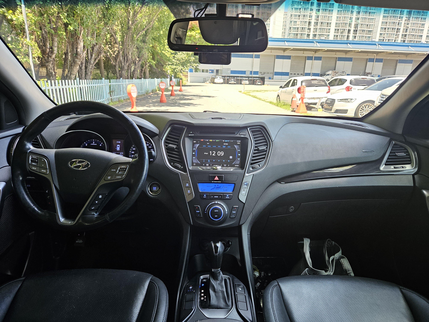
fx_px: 285
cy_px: 161
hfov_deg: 73.9
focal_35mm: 23
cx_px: 214
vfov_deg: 58.9
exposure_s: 1/120
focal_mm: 5.4
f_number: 1.8
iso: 160
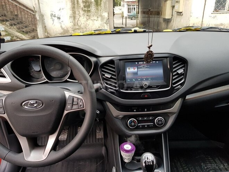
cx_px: 114
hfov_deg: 67.3
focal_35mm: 26
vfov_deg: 53.1
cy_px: 86
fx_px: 172
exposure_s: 1/100
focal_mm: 4.2
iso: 80
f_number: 1.7
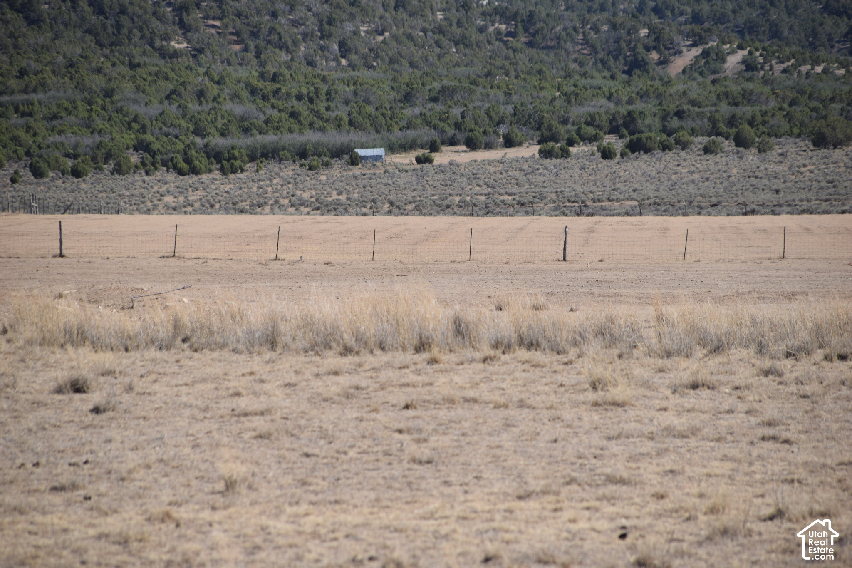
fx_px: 6566
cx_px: 426
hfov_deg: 7.4
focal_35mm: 278
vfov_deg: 5.0
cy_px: 284
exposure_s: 1/500
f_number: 6
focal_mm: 185
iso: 100
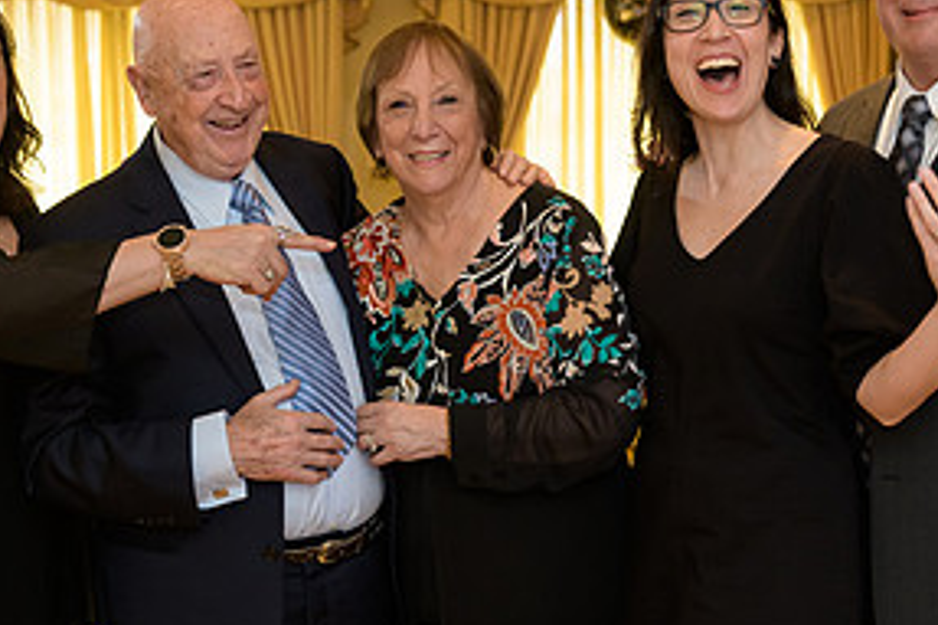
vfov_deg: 16.1
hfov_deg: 23.9
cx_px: 438
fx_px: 2213
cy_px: 283
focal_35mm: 85
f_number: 3.2
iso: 1000
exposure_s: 1/125
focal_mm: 42
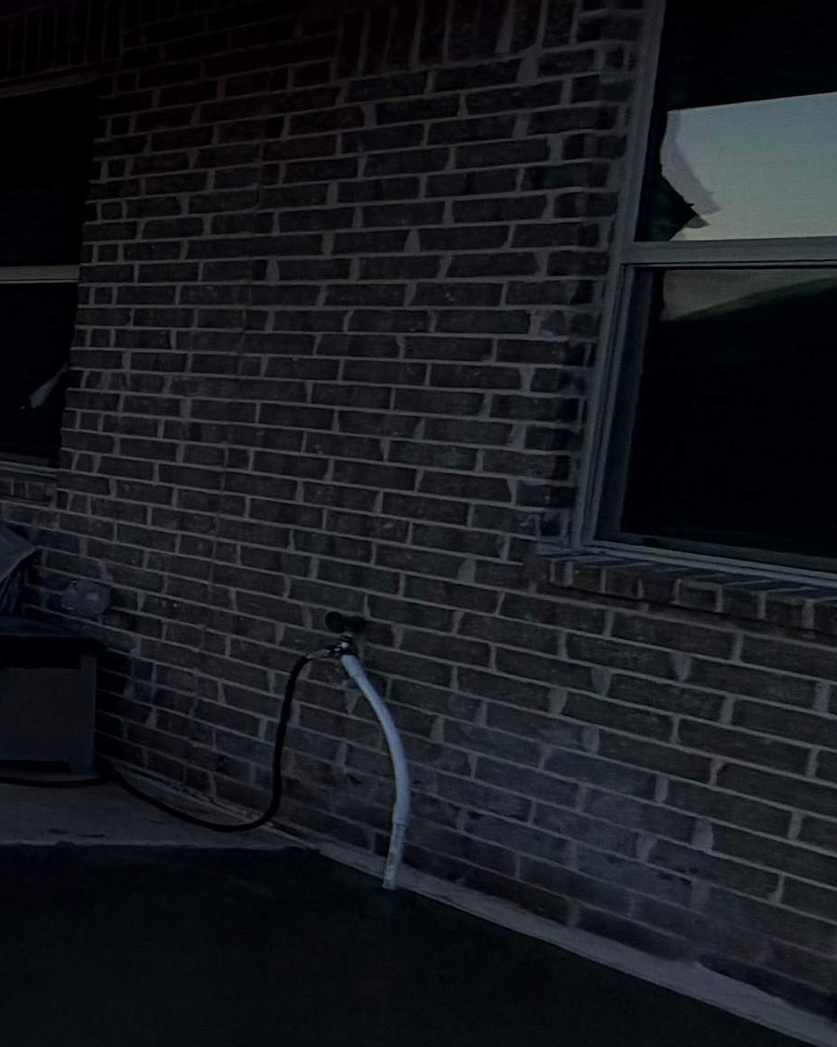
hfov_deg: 17.4
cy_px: 426
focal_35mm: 48
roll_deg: -1.8
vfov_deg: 38.6
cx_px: -973
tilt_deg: -5.2
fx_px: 1487
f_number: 2.2
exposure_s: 1/1068
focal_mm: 2.22
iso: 25
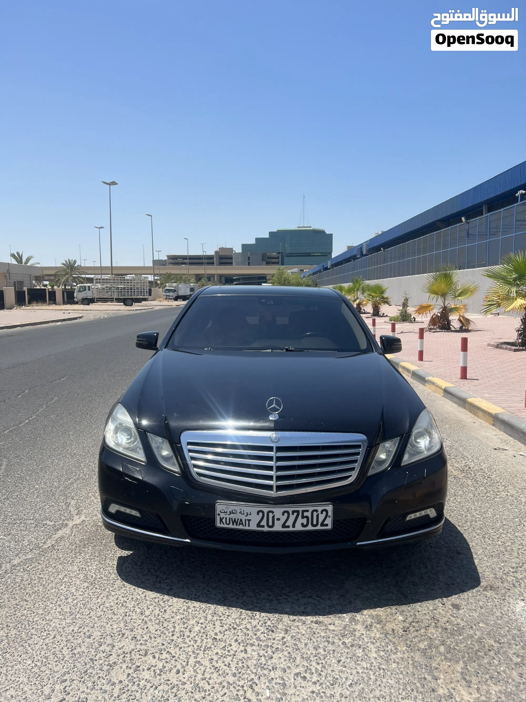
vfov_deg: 67.3
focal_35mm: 26
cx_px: 263
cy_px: 351
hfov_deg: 53.1
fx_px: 527
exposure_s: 1/4274
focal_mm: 5.7
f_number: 1.5
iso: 50
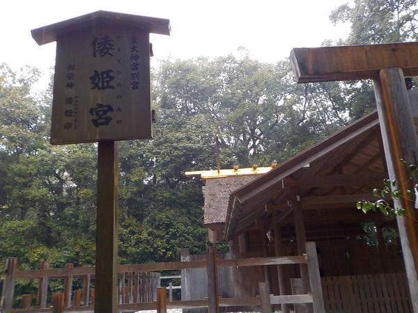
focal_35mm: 30
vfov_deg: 46.8
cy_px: 156
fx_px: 362
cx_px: 209
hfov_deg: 60.0
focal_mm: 4.1
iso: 280
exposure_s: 1/30
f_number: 3.3
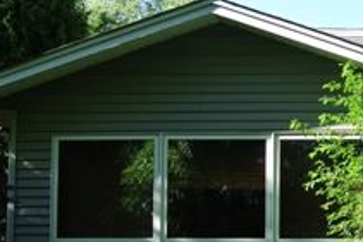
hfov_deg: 21.2
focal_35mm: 88
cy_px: 251
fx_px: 888
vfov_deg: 15.2
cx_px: 456
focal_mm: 11
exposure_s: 1/250
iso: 100
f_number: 4
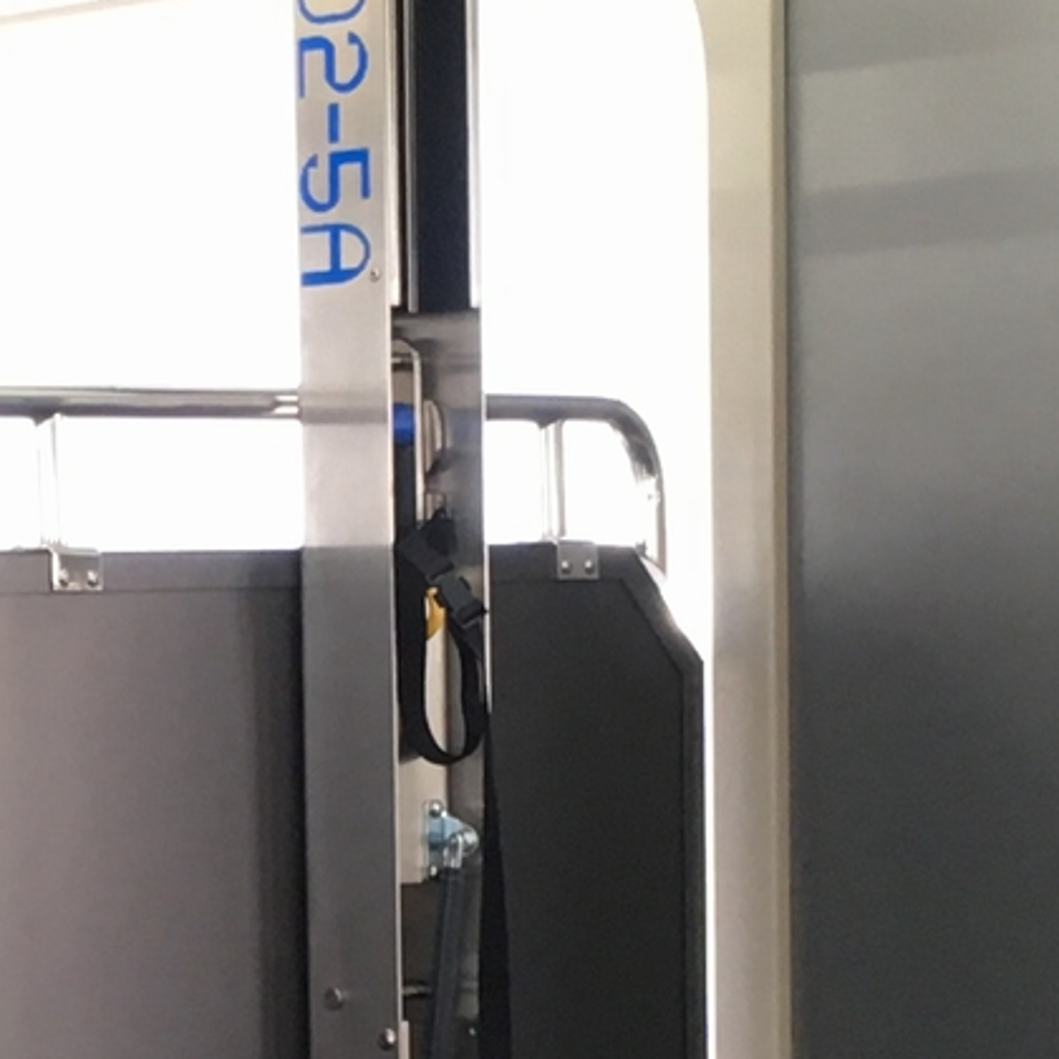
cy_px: 1329
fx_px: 4326
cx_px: -688
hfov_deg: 13.0
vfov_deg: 13.5
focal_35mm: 125
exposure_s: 1/30
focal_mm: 4.15
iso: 80
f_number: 2.2
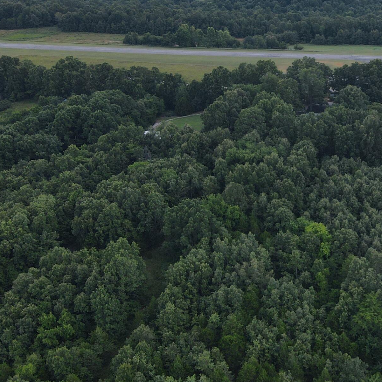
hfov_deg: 30.0
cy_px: 153
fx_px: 662
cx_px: 384
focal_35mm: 53
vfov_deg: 32.1
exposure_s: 1/320
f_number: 2.8
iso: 100
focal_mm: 4.5
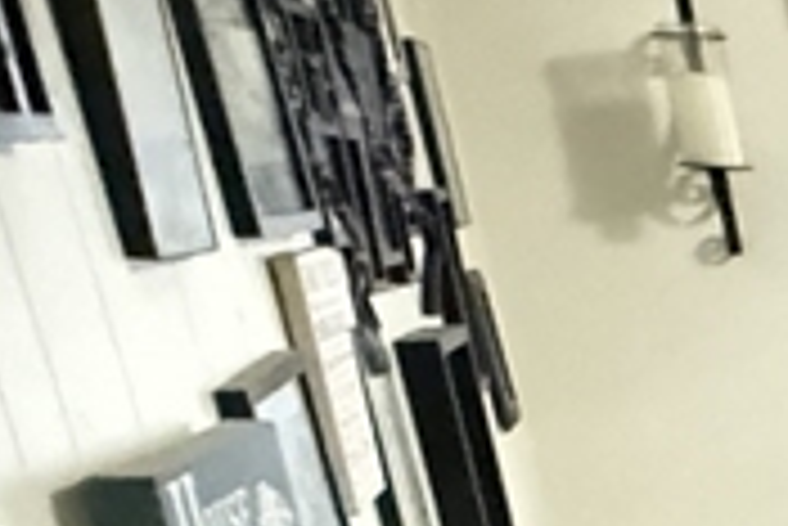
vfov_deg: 15.0
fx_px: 1862
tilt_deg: -17.3
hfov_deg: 13.5
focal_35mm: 85
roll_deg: -1.1
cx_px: 2067
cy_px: 782
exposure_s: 1/24
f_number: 2.2
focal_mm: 2.22
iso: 2000
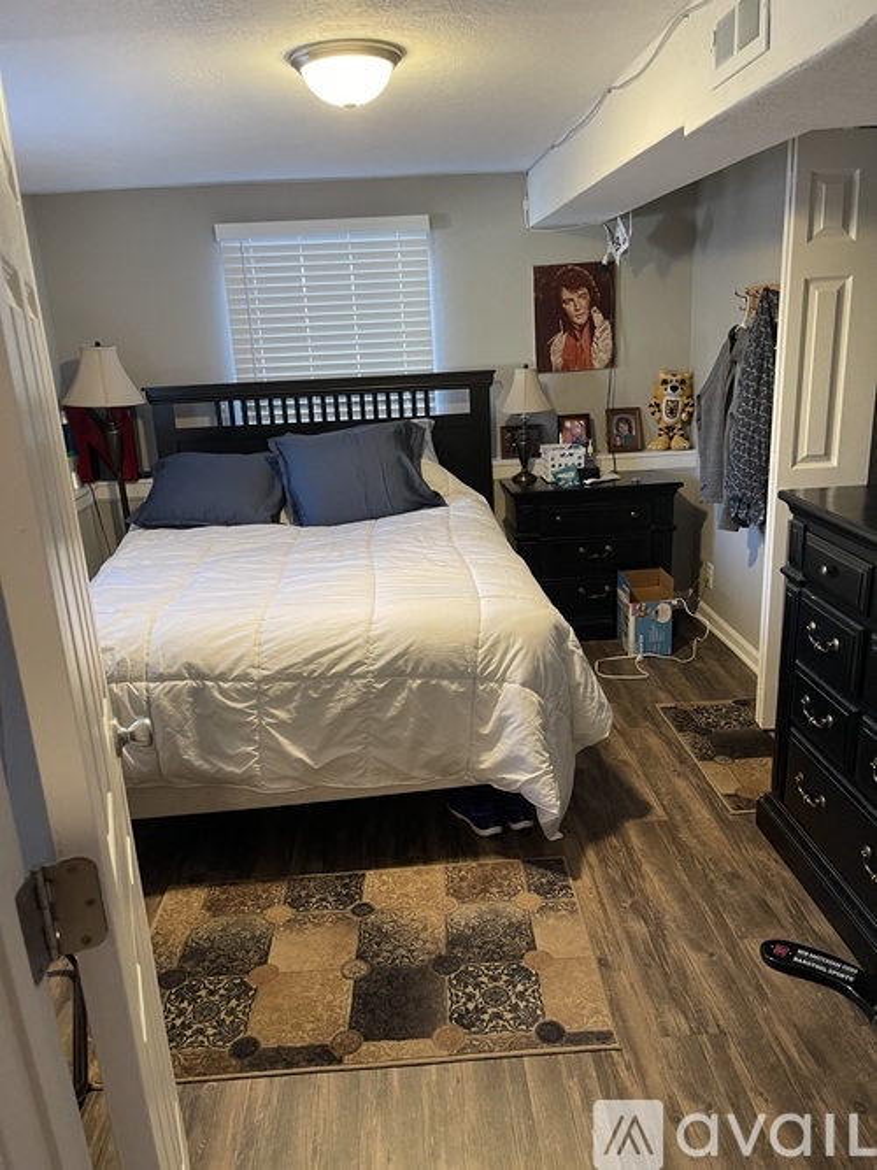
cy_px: 585
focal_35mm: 25
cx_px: 438
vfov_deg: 69.4
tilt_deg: -16.9
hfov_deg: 54.9
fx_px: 845
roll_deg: +3.4
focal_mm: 5.1
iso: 200
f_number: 1.6
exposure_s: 1/60
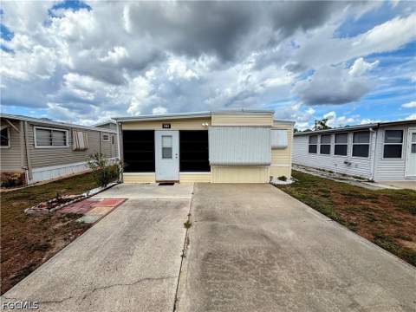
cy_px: 156
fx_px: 168
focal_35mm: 14
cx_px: 208
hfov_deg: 102.1
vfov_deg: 85.7
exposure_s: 1/2717
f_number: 2.2
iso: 50
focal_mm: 2.22
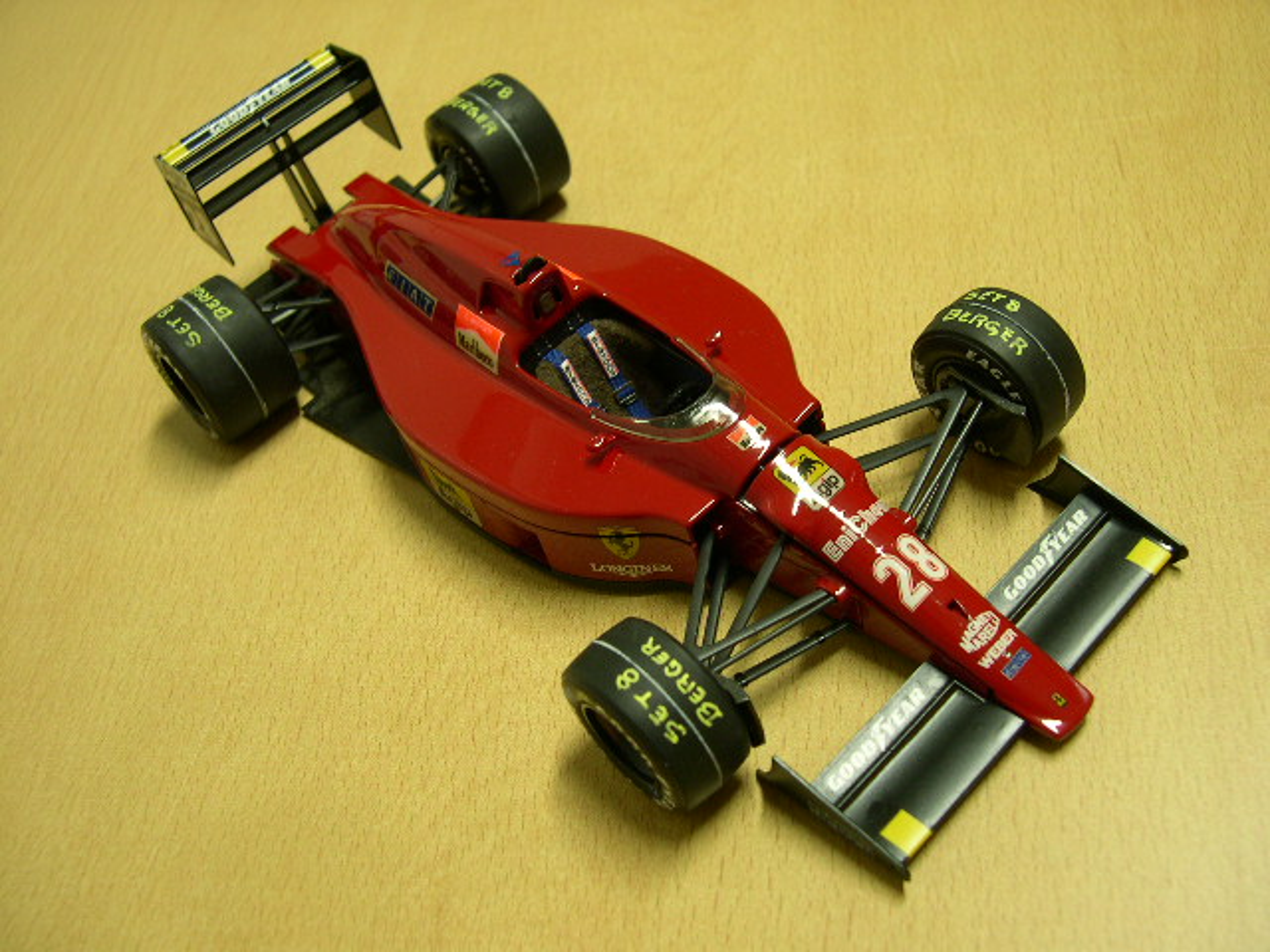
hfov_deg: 49.0
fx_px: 1394
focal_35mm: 38
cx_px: 635
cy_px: 476
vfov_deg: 37.7
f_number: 2.8
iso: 101
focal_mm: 8
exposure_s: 1/4.7
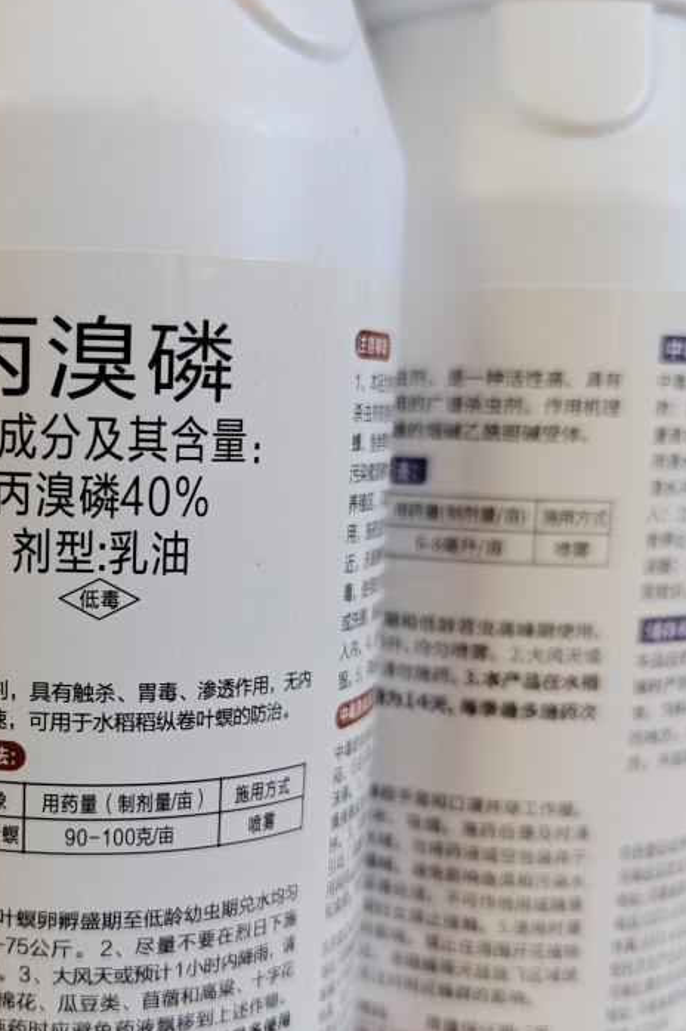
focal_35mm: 43
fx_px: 1230
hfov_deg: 30.3
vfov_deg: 45.3
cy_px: 607
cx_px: 124
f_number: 1.8
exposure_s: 1/100
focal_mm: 6.14
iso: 2000
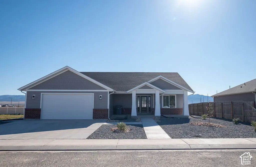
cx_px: 135
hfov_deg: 75.5
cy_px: 90
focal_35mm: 23
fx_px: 165
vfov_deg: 53.6
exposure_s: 1/800
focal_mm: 14
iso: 100
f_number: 4
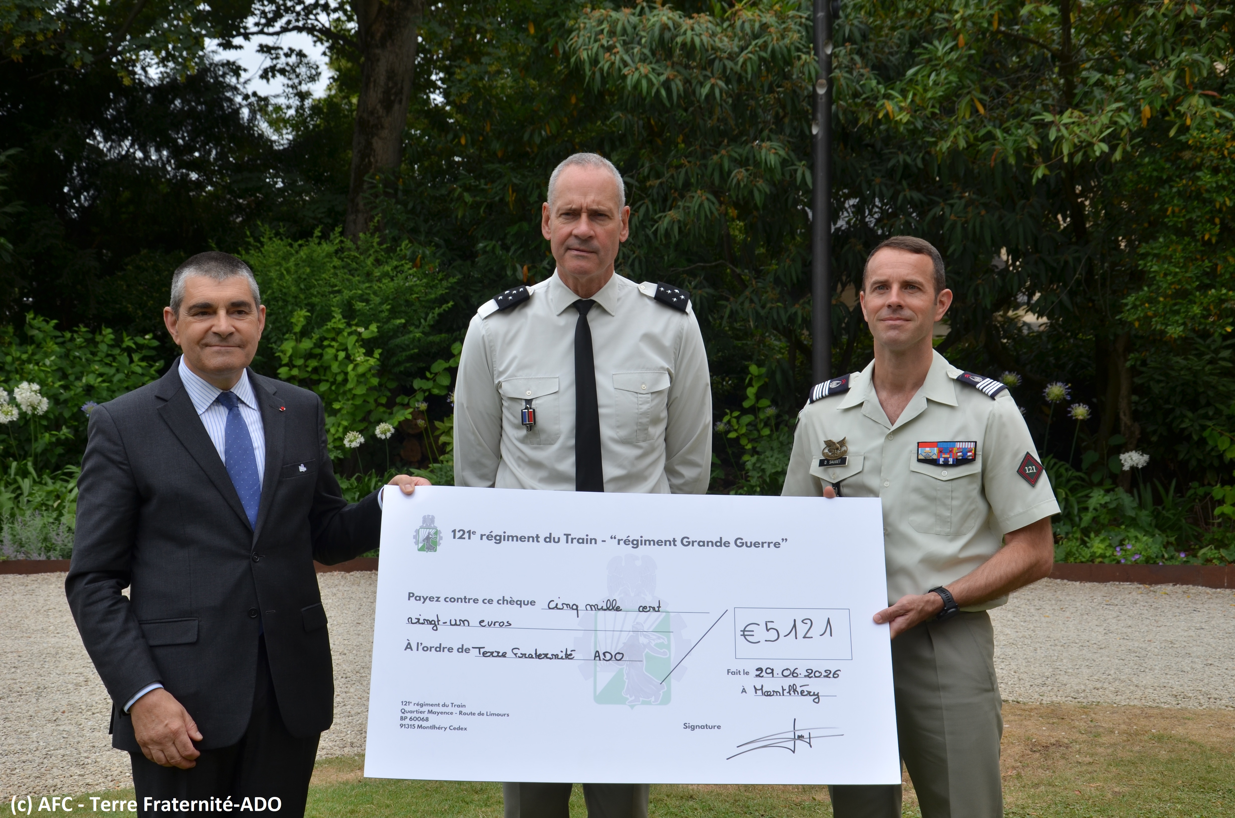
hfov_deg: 33.5
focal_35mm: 60
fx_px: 2054
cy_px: 409
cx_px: 618
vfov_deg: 22.5
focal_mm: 40
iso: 125
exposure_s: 1/250
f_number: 8
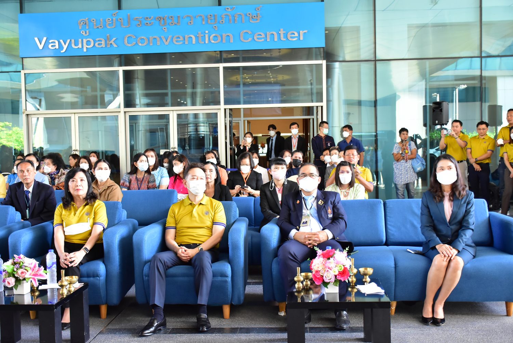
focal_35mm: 40
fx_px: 577
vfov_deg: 33.0
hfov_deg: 47.9
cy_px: 172
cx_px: 256
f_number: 4
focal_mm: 27
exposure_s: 1/200
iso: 1600
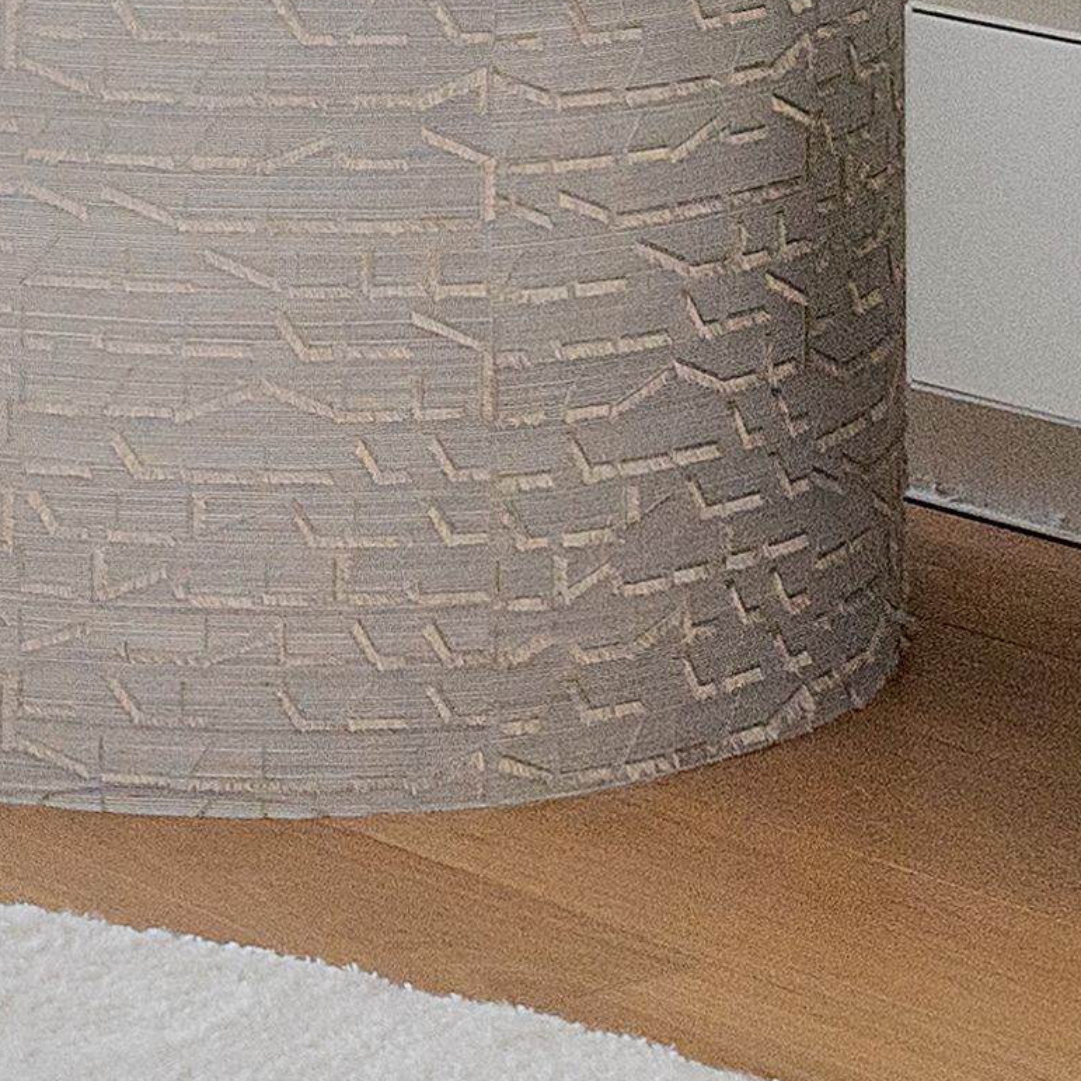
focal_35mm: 170
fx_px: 6006
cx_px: -2066
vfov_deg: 9.4
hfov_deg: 8.7
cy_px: -1271
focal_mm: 22
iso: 640
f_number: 8
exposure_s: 1/800
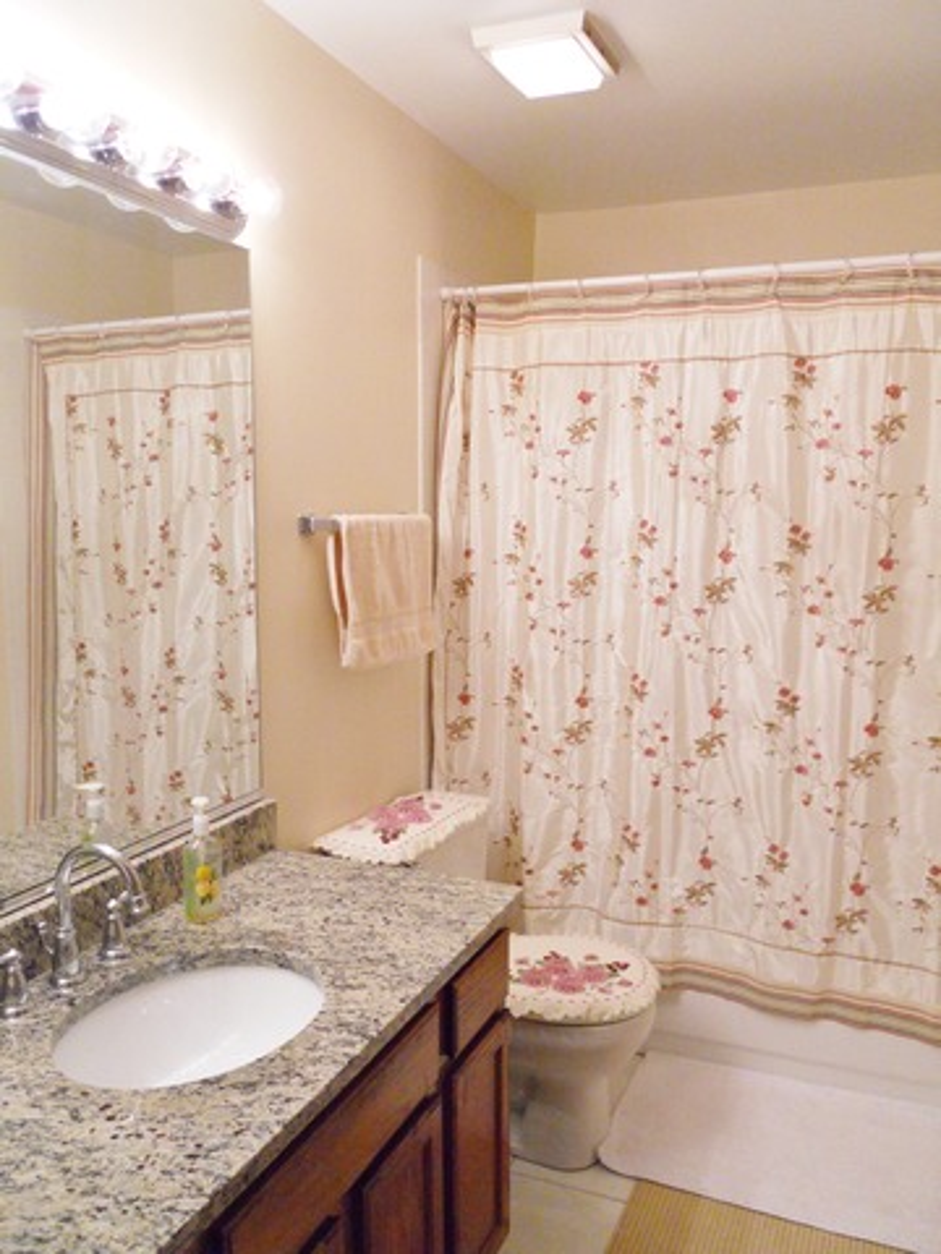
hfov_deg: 49.7
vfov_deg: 63.4
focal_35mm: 28
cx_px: 470
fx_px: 1015
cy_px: 627
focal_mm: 5
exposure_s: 1/125
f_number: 2.7
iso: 640
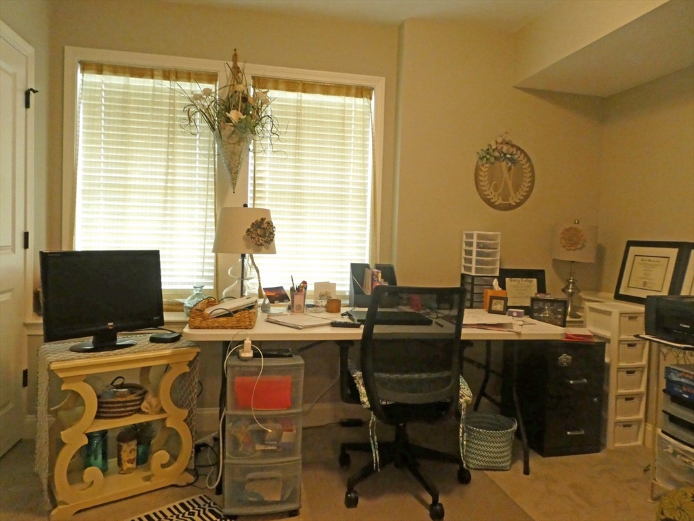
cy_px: 260
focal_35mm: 24
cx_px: 347
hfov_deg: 71.6
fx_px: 481
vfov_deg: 56.8
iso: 640
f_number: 3.3
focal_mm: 4.3
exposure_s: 1/60
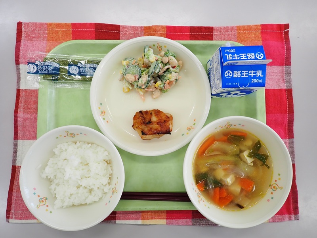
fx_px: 229
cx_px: 158
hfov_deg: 69.4
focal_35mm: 25
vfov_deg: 54.9
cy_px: 119
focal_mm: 4.5
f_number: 2
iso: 100
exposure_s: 1/160
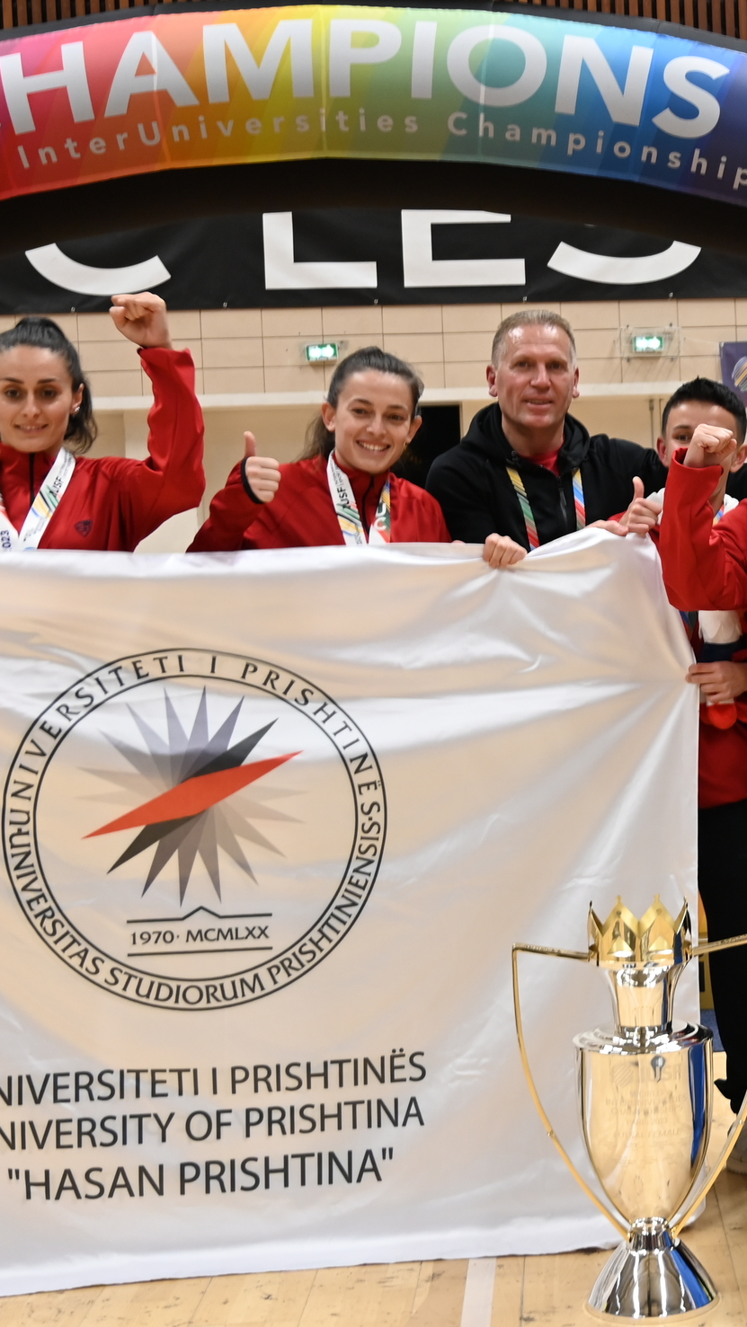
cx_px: 811
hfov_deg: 19.0
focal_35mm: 61
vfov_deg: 34.3
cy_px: 620
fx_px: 2150
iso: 560
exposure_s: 1/125
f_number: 4
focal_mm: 28.5
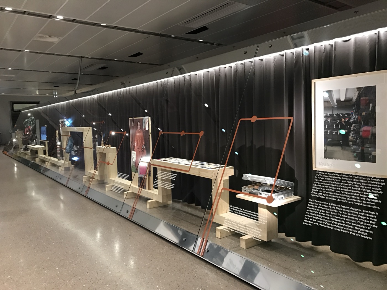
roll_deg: +1.8
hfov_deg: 63.4
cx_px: 194
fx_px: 313
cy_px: 145
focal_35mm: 28
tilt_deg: -2.6
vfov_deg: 49.7
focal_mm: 3.99
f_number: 1.8
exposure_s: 1/12
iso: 100
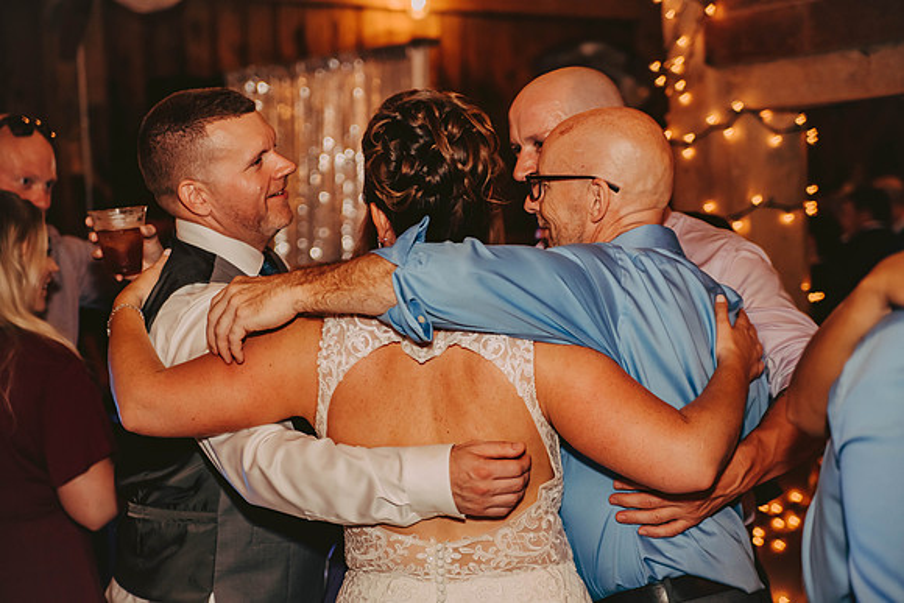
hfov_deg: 28.1
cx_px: 452
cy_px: 302
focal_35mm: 72
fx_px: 1808
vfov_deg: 18.9
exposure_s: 1/160
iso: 1000
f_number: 2.8
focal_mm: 72
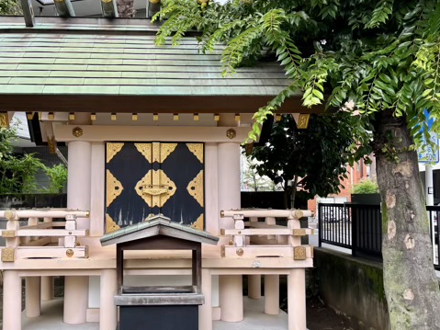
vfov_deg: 37.7
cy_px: 173
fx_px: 483
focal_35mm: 38
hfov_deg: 48.4
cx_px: 158
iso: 50
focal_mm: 5.96
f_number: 1.6
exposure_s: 1/439
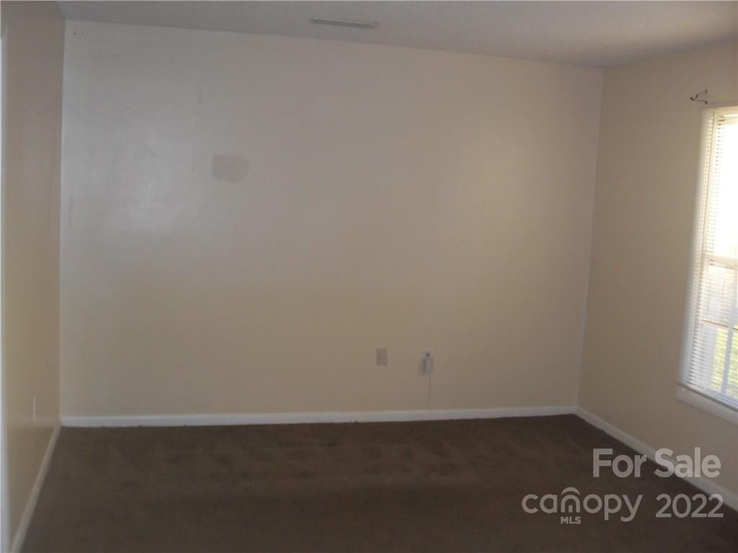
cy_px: 276
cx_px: 369
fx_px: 789
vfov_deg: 38.7
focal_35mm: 37
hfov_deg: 50.1
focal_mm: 6.3
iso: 100
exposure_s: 1/45
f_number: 2.8
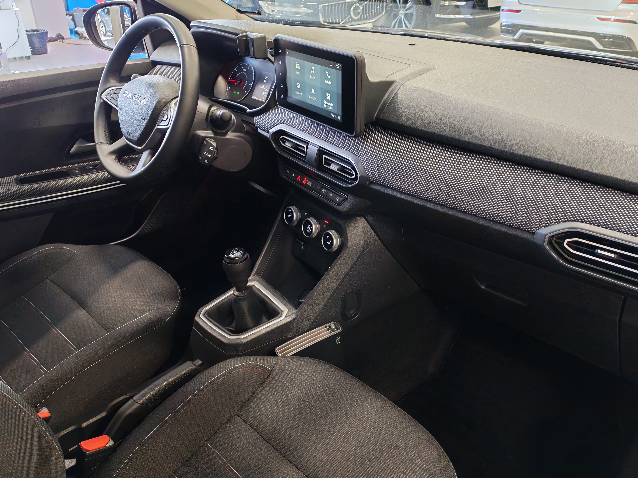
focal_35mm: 31
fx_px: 571
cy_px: 239
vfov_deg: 45.4
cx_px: 319
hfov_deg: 58.4
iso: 1187
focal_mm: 6.12
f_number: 1.9
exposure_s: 1/100
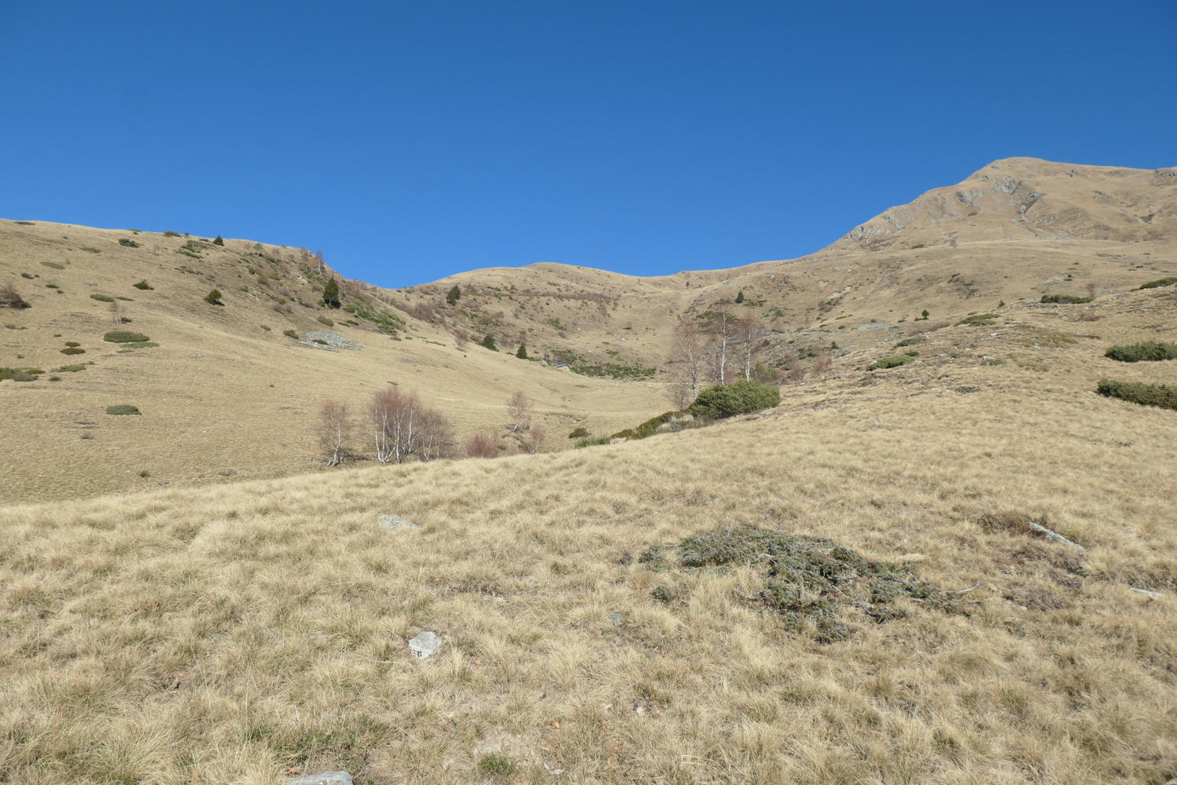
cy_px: 392
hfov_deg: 73.7
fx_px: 785
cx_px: 588
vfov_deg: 53.1
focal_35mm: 24
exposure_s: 1/1000
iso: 200
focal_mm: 8.8
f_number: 5
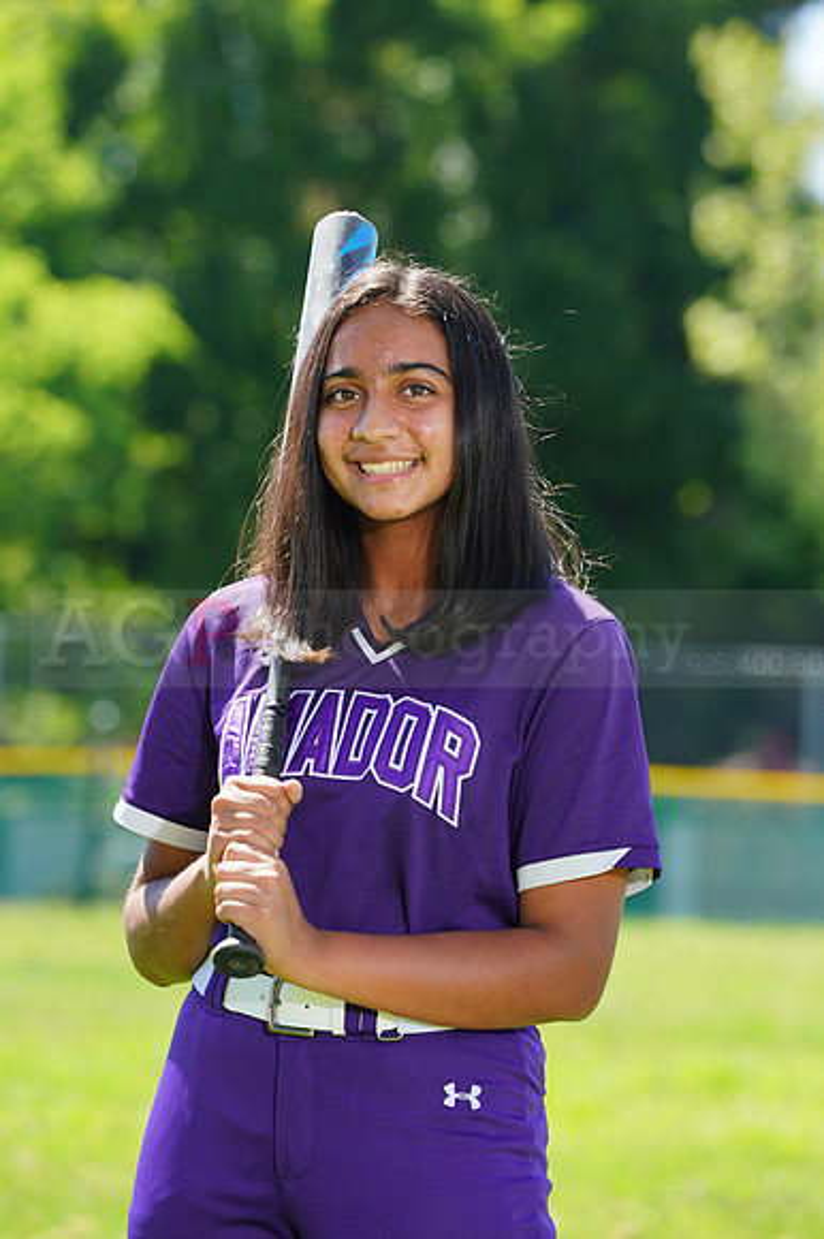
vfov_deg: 6.8
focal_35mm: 303
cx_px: 412
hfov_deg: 4.5
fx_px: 10415
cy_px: 620
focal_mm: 303
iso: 200
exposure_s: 1/125
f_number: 10
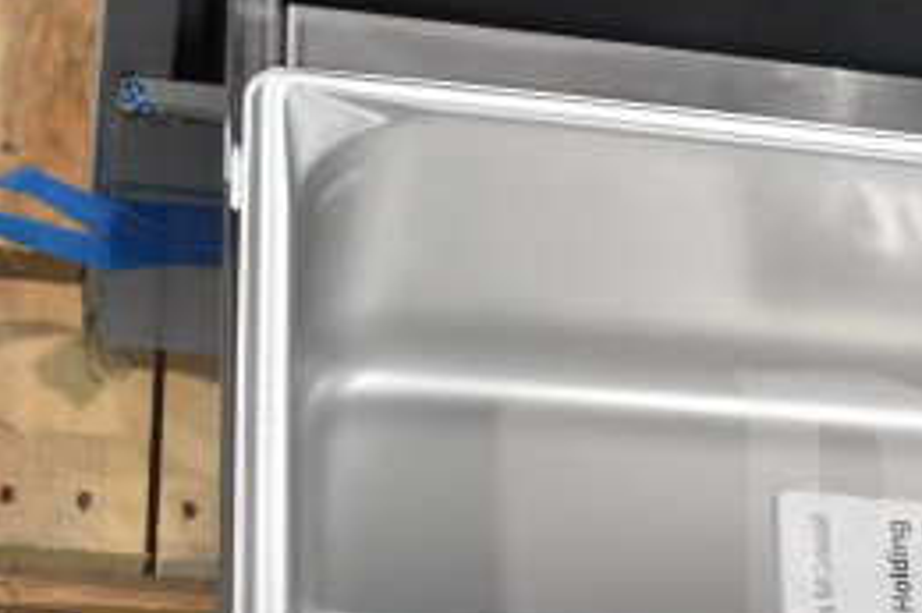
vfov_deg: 13.2
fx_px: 2615
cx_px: 1050
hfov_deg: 19.1
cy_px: 650
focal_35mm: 102
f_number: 9
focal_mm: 29
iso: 6400
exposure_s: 1/320
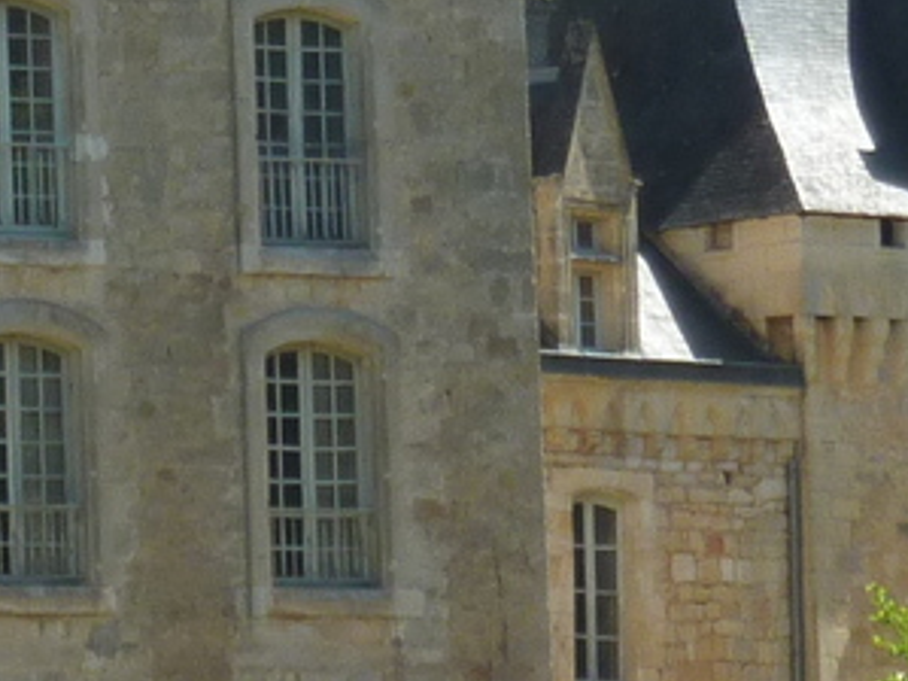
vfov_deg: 3.6
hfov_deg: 4.7
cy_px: -231
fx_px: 10934
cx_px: -367
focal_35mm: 417
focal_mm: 12.8
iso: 80
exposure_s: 1/320
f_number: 4.2
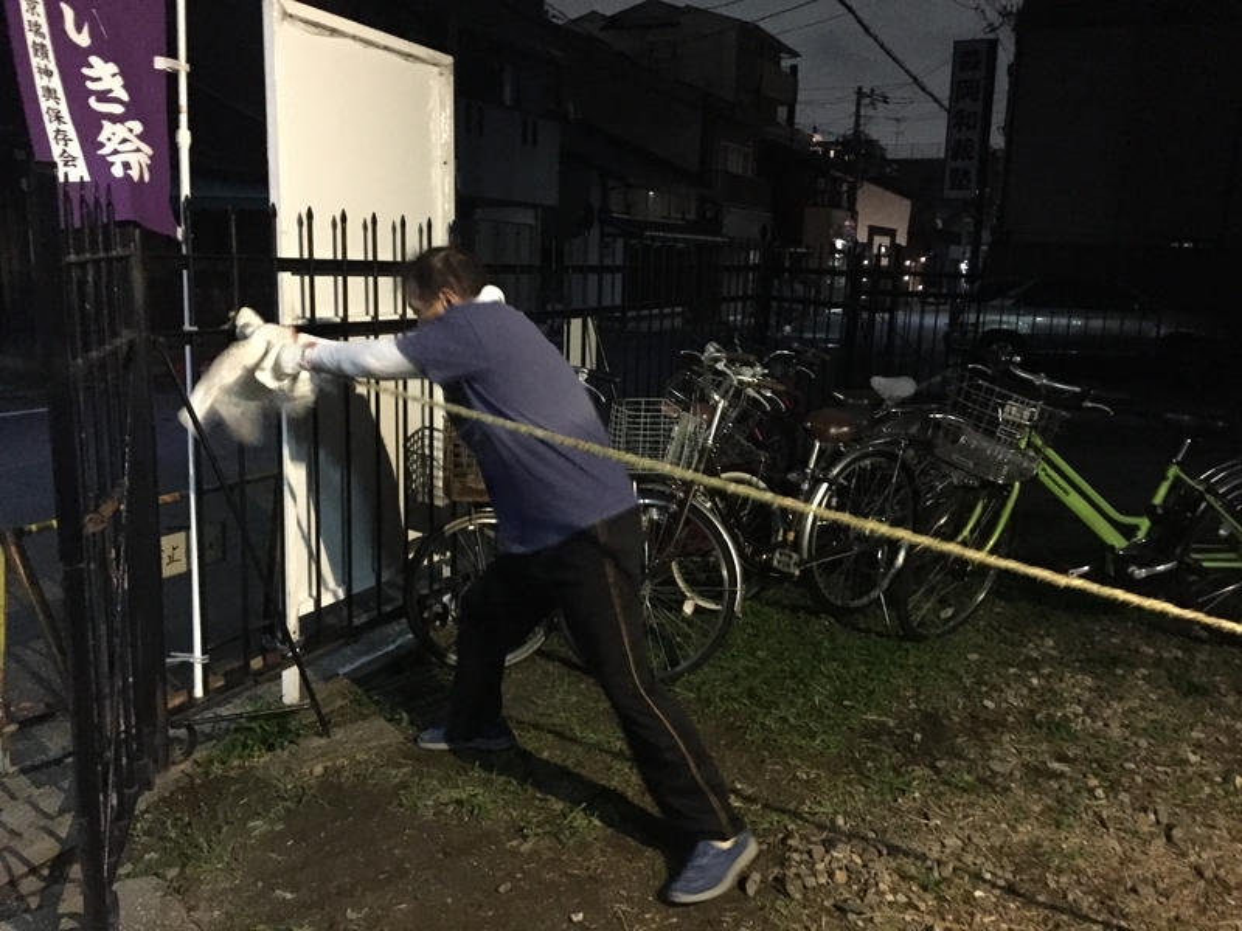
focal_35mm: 29
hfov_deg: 61.7
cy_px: 466
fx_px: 1041
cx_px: 621
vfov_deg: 48.2
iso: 1250
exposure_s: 1/15
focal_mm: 4.15
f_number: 2.2
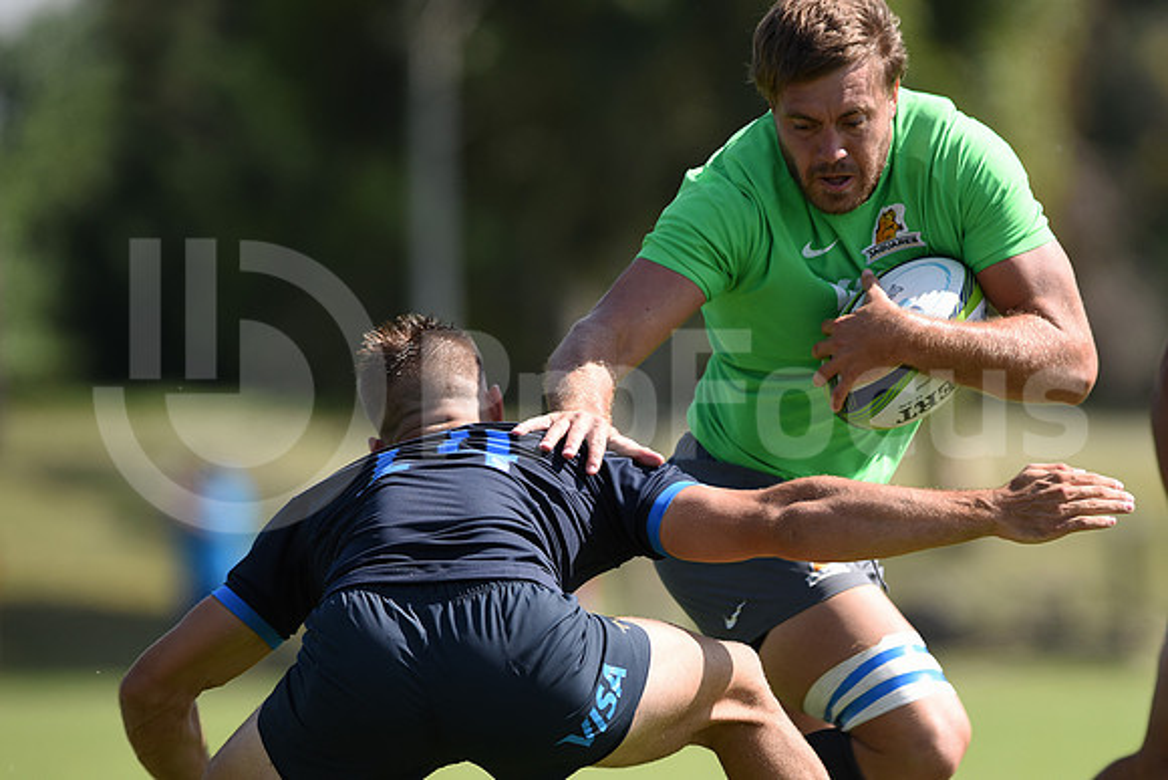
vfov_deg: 3.3
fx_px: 13629
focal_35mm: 420
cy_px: 390
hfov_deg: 4.9
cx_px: 584
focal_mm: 420
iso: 200
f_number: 4
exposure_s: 1/1000
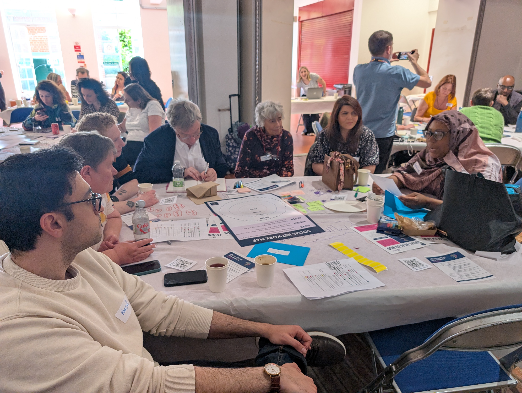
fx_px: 362
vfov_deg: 56.9
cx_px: 261
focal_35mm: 24
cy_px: 196
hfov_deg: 71.5
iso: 123
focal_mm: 6.9
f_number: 1.68
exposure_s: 1/100
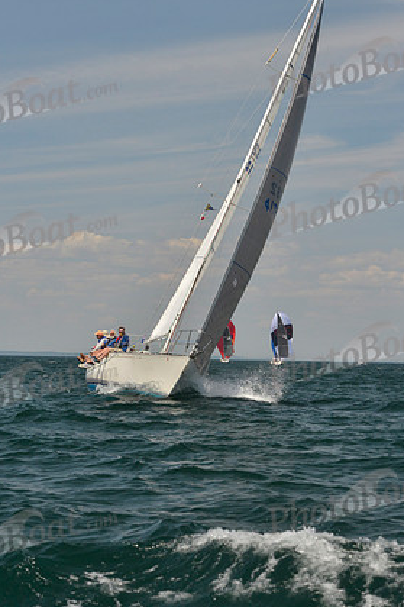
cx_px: 193
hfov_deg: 14.1
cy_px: 297
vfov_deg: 21.0
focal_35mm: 97
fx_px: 1634
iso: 400
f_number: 7.1
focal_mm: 70
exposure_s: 1/800
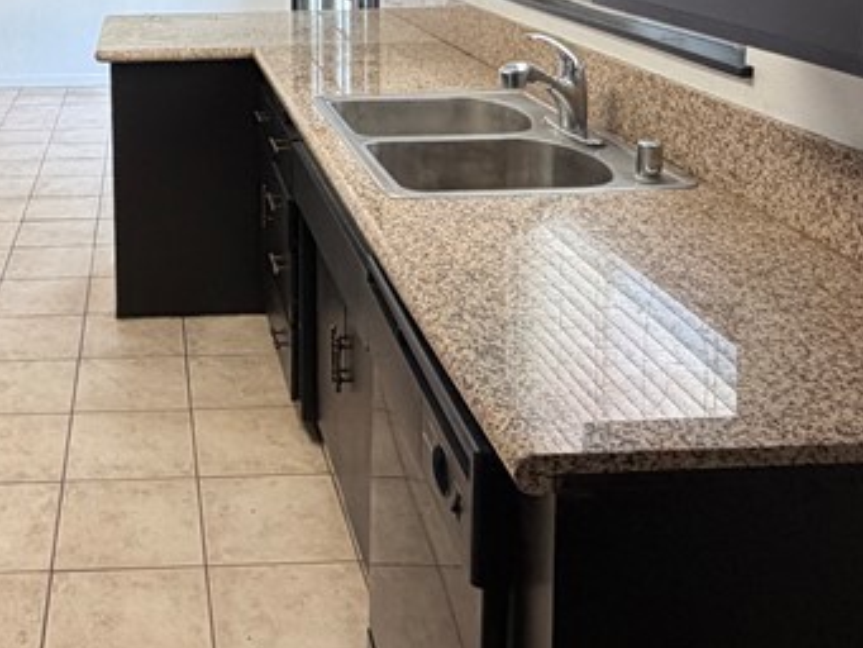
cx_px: 182
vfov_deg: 31.5
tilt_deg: -4.6
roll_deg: +1.9
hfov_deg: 42.9
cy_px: -13
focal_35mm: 42
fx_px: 1047
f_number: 2.2
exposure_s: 1/120
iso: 160
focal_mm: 2.22
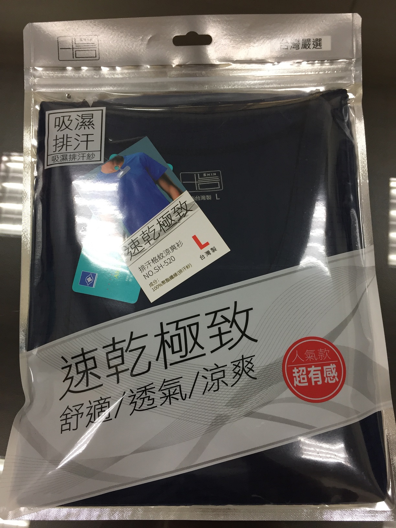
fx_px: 442
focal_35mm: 29
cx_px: 198
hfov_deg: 48.2
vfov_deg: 61.7
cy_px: 264
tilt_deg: -79.0
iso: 32
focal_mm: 4.15
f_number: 2.2
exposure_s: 1/40
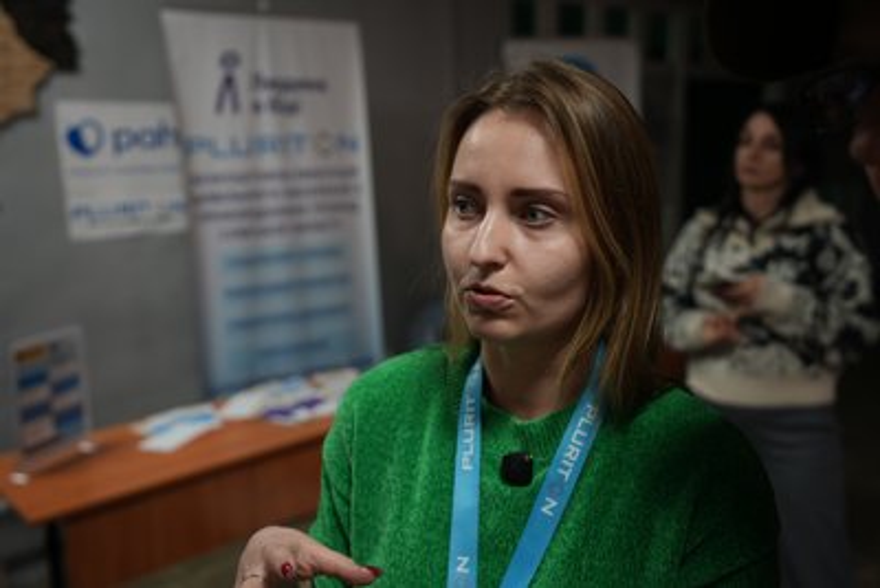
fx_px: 856
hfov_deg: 54.4
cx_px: 440
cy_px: 294
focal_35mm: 35
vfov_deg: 37.9
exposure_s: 1/160
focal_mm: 35
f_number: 2.8
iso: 250
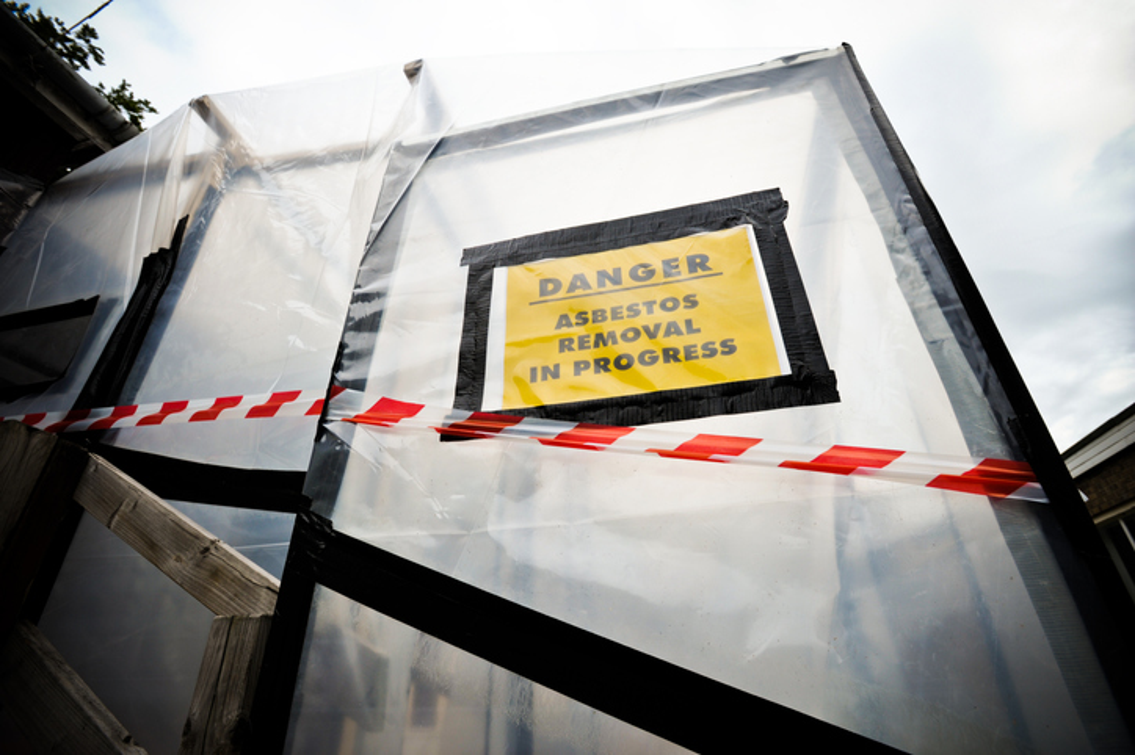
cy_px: 378
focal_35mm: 17
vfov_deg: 70.4
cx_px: 568
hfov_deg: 93.3
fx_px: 536
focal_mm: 17
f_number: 6.3
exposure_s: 1/250
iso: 200
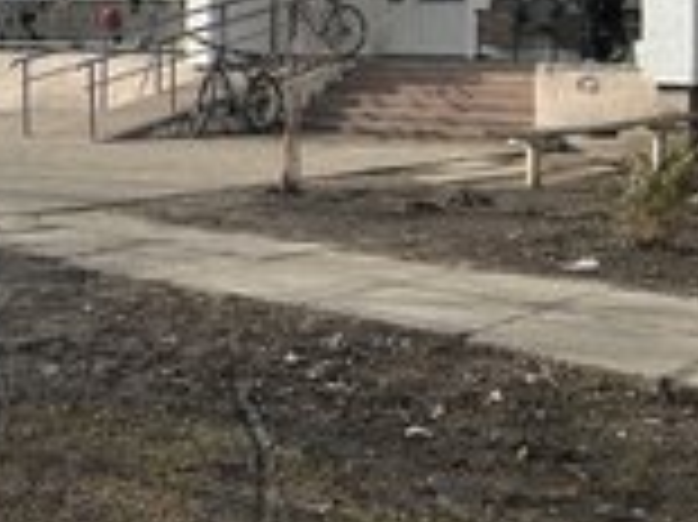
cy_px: 0
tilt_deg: +1.7
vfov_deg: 21.2
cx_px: 113
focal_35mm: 67
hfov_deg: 28.2
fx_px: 1350
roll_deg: -0.4
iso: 50
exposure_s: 1/4115
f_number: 1.5
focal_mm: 5.7
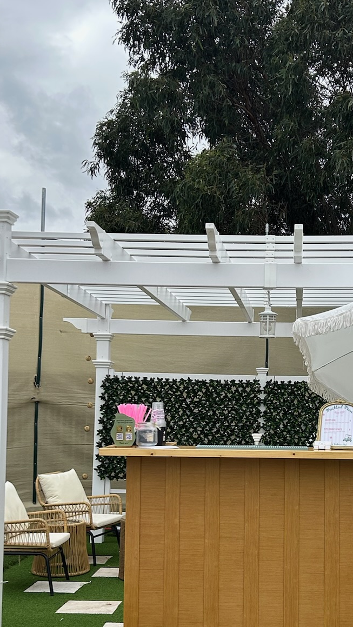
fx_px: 832
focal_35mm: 50
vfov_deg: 41.0
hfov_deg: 23.8
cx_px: 255
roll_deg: -1.8
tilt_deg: +1.0
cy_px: 393
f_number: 1.5
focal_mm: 5.7
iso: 50
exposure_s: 1/2841
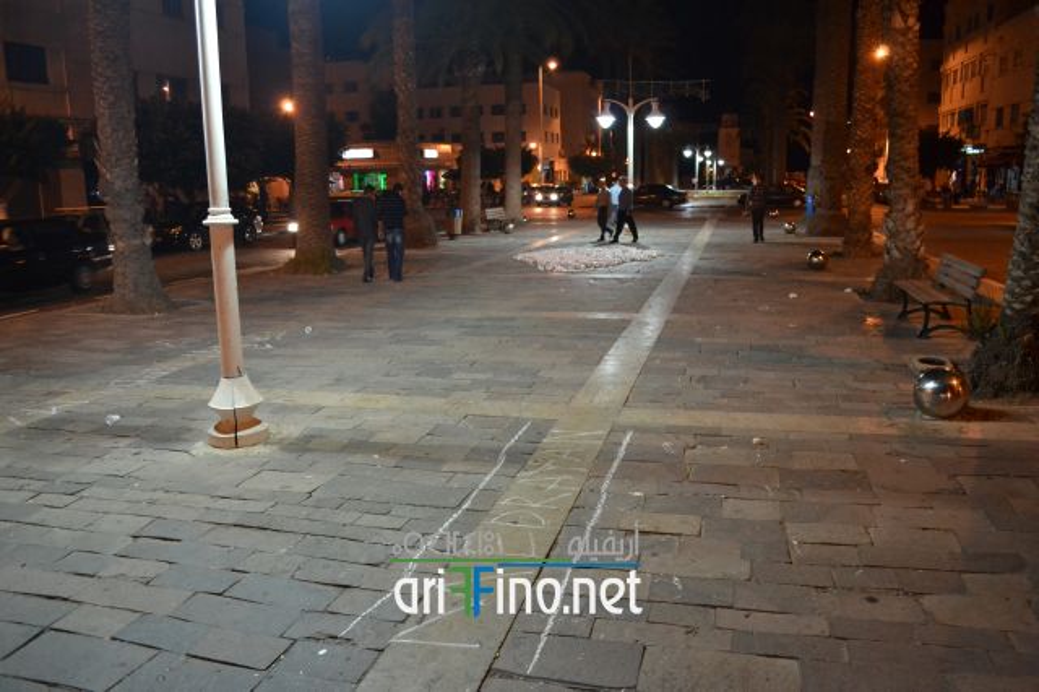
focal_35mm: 27
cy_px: 346
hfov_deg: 67.4
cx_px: 520
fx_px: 779
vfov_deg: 47.9
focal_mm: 18
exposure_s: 1/60
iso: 2200
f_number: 3.5
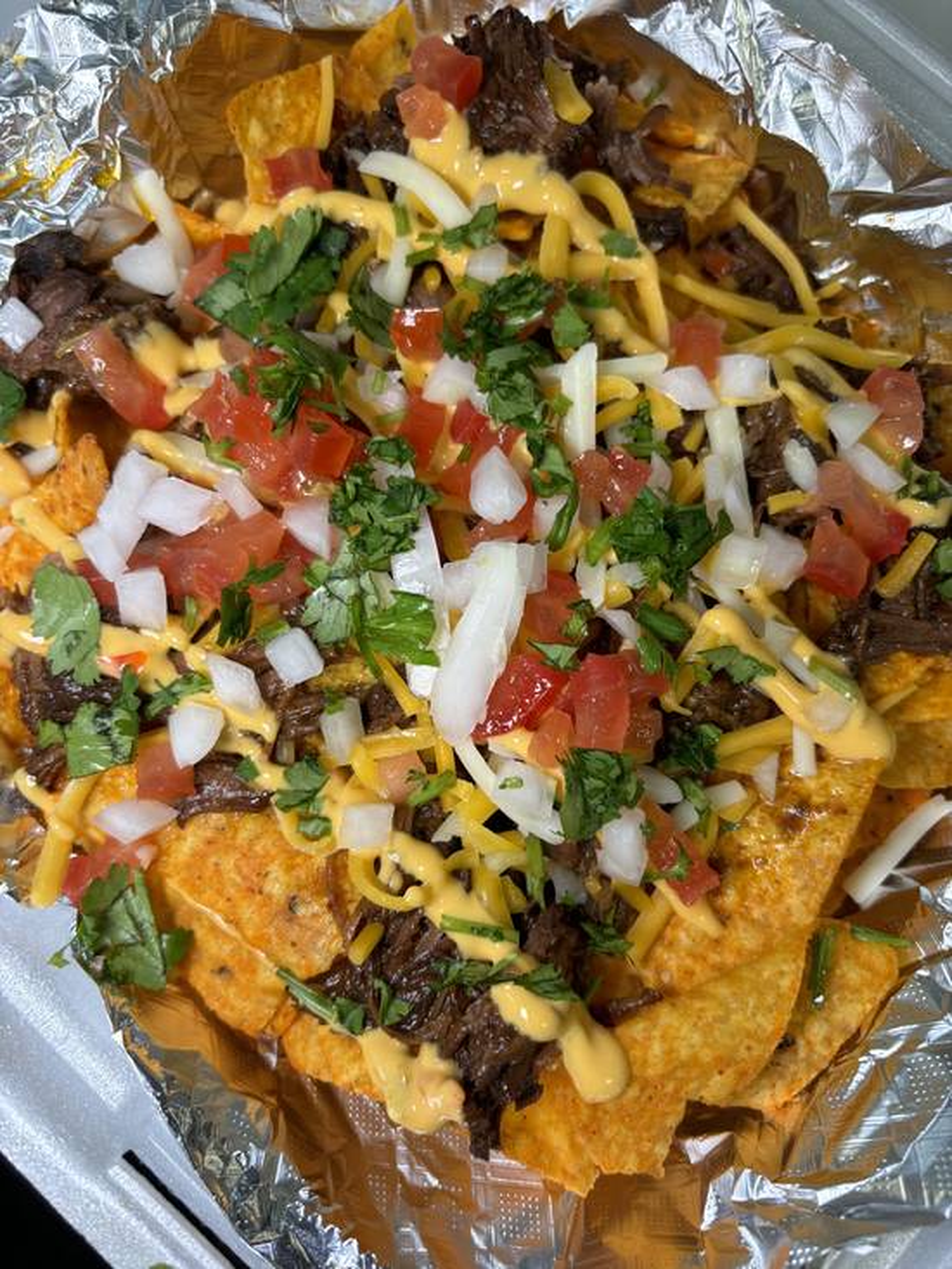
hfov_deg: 53.1
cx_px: 476
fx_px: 953
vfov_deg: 67.3
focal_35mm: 26
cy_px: 634
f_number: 1.6
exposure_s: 1/120
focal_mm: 5.96
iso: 32
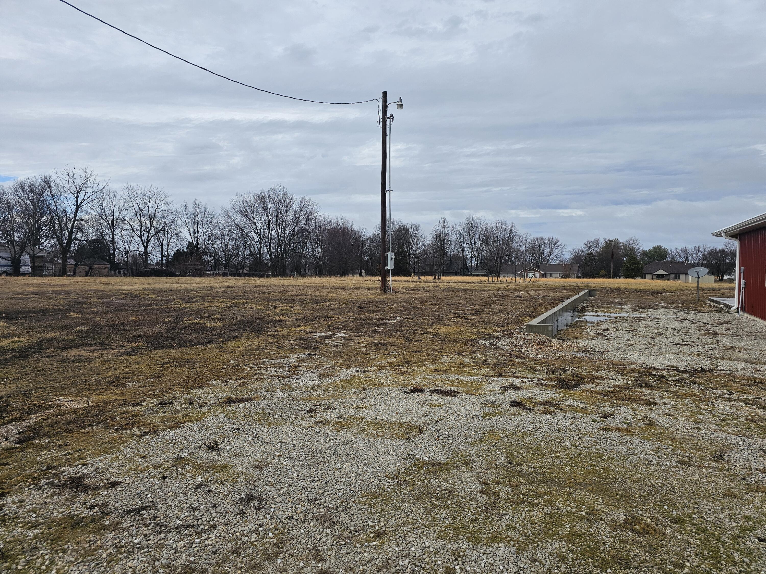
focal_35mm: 23
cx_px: 383
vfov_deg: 58.9
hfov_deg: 73.9
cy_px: 287
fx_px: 509
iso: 20
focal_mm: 6.3
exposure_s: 1/1135
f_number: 1.7
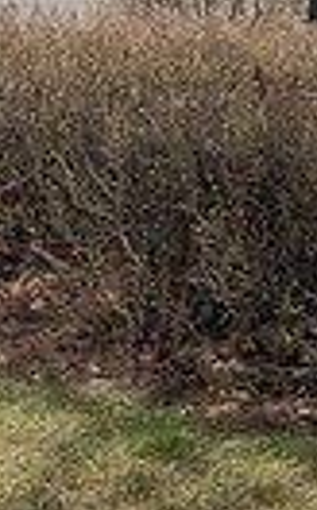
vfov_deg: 14.2
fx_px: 2055
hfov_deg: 7.3
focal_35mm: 148
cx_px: -781
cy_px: 212
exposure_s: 1/2933
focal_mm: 6.4
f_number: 1.8
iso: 12
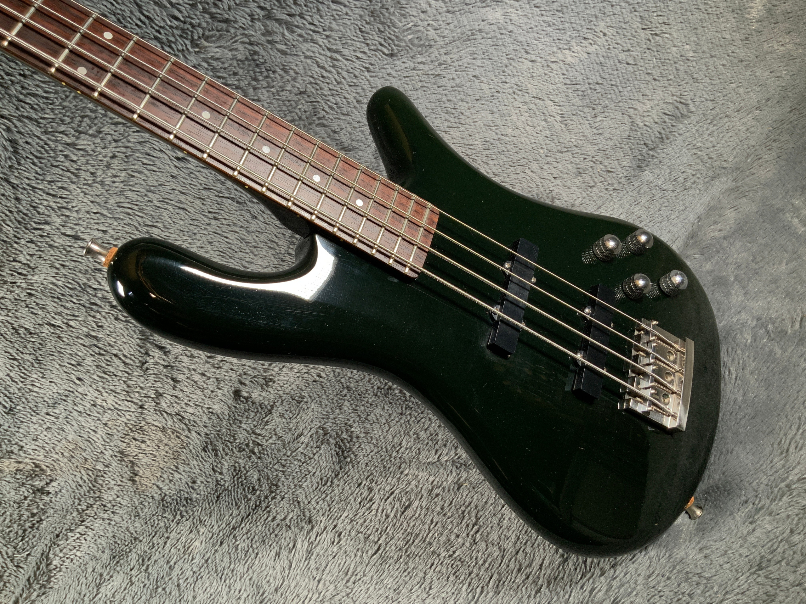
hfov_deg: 61.7
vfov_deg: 48.2
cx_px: 403
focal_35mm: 29
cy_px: 302
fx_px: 675
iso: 50
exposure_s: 1/104
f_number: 1.8
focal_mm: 3
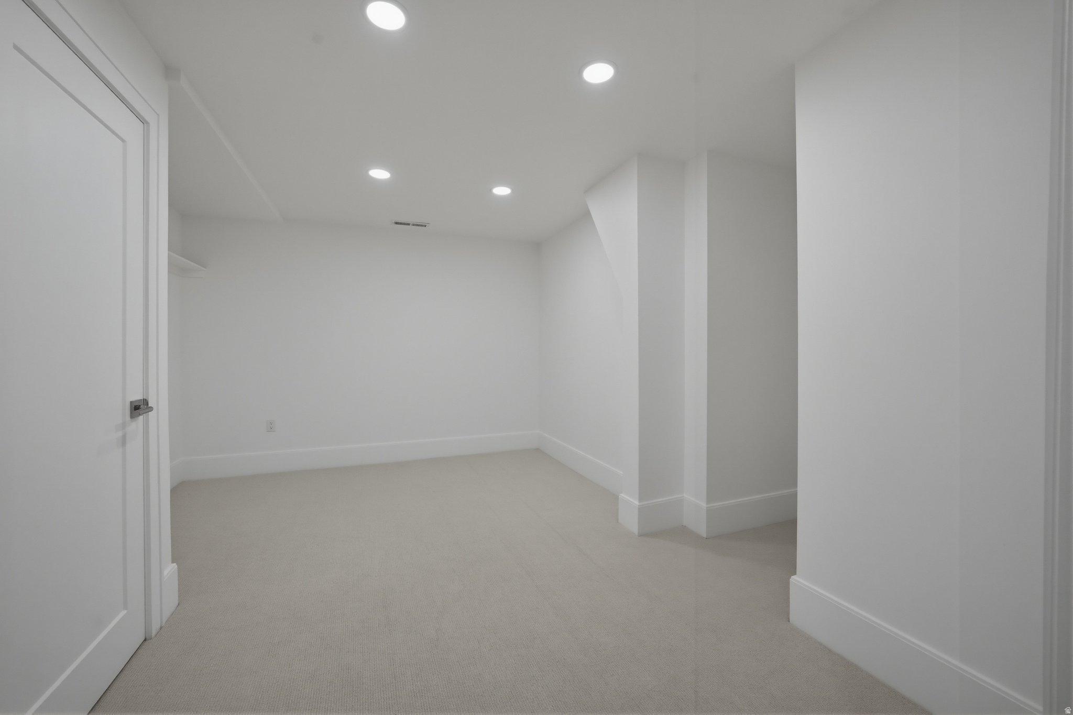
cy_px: 358
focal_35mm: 14
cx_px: 536
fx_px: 417
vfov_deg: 81.2
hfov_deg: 104.3
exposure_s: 1/400
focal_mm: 14
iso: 800
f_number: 8
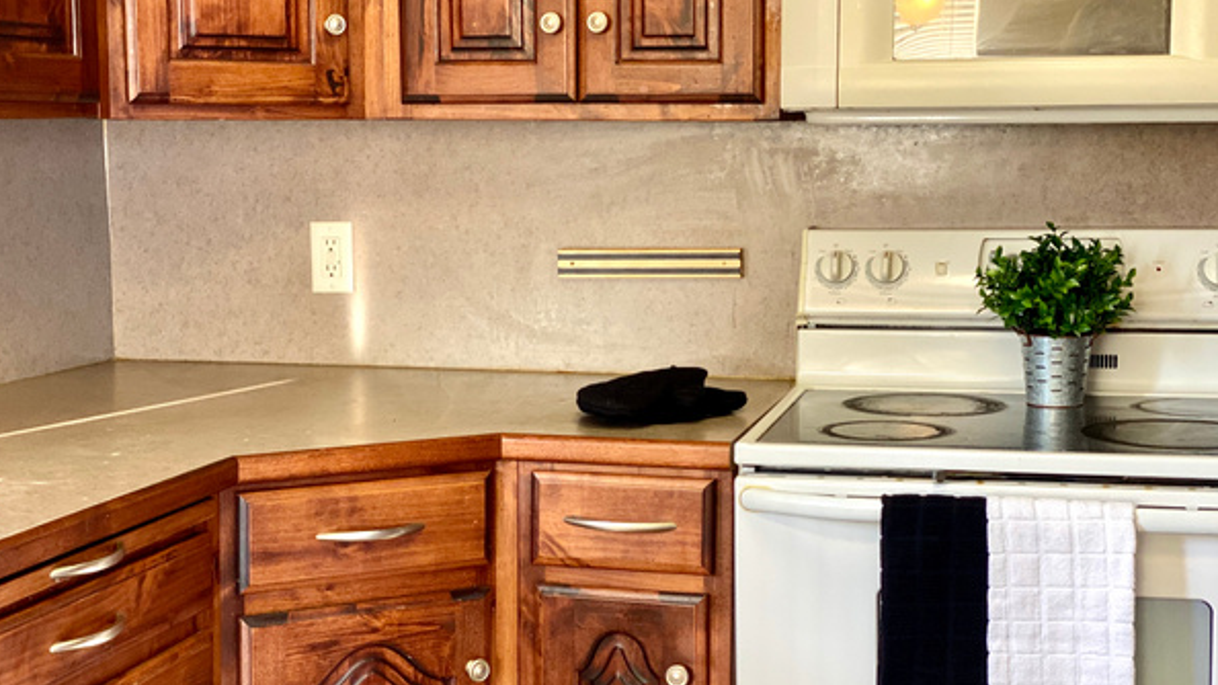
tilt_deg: -6.1
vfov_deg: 19.7
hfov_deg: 34.4
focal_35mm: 61
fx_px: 1970
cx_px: 595
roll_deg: +0.2
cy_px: 361
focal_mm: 6
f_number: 2
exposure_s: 1/40
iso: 125
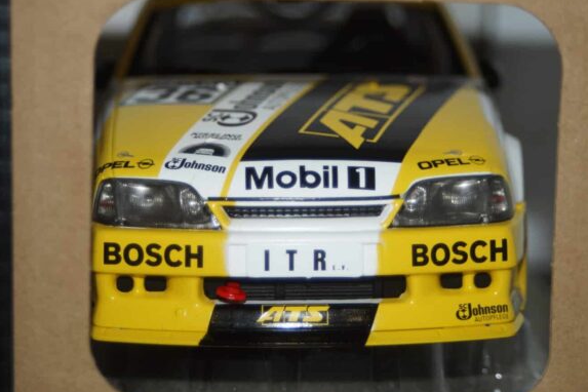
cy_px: 196
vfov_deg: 12.5
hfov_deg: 18.6
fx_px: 1797
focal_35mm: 110
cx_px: 299
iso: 200
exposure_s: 1/60
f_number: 5.6
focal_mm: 70
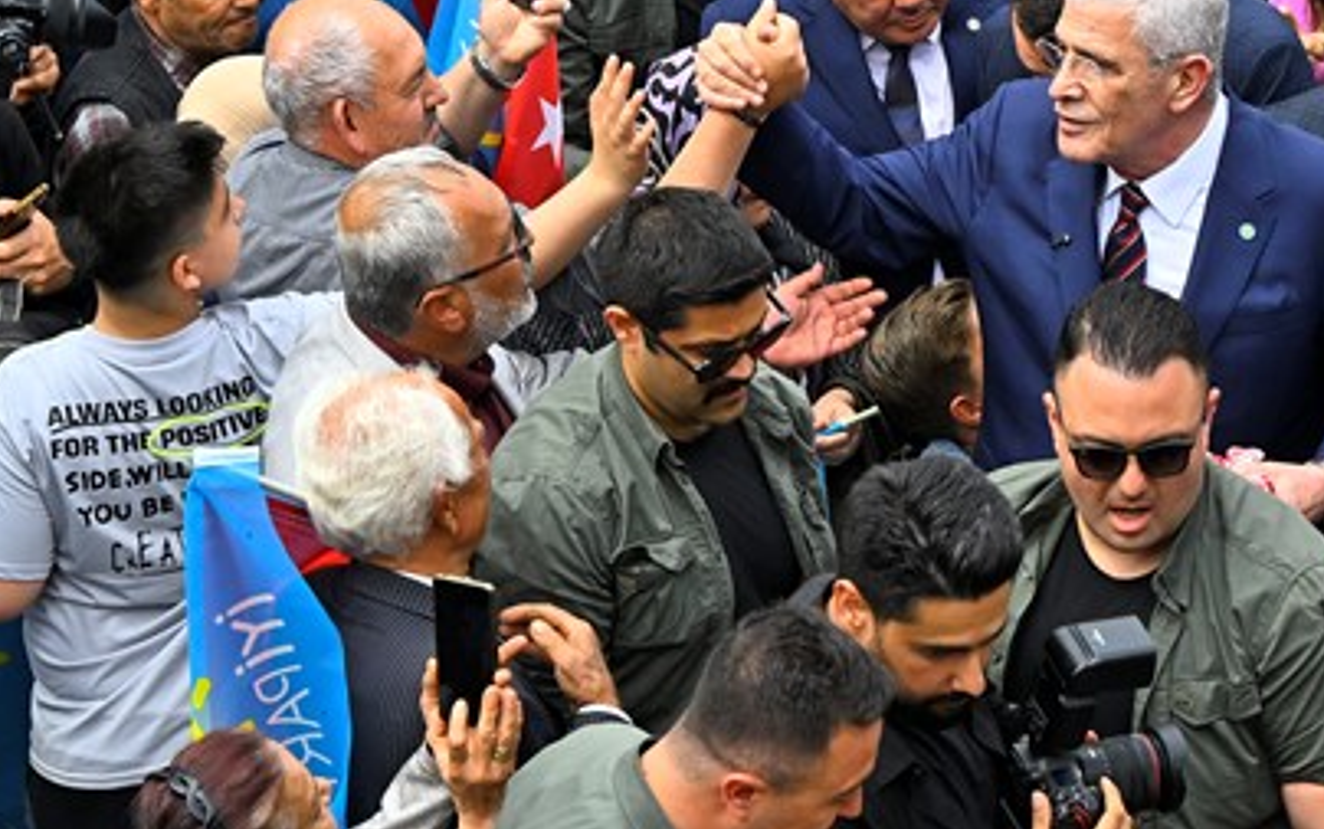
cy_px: 224
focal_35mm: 186
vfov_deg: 7.1
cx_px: 832
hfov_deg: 11.3
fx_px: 6715
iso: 320
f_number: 7.1
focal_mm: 72
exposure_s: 1/640
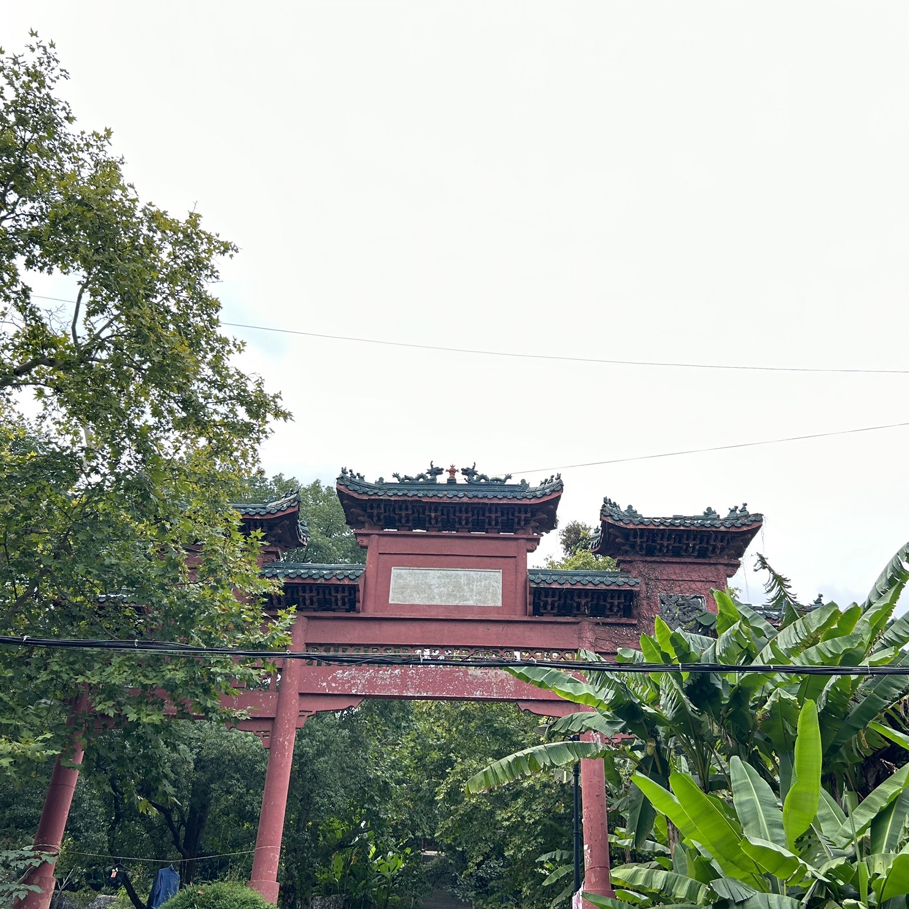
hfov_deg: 52.5
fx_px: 921
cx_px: 490
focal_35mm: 31
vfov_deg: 52.5
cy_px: 458
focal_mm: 5.7
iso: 50
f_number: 1.5
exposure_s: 1/646
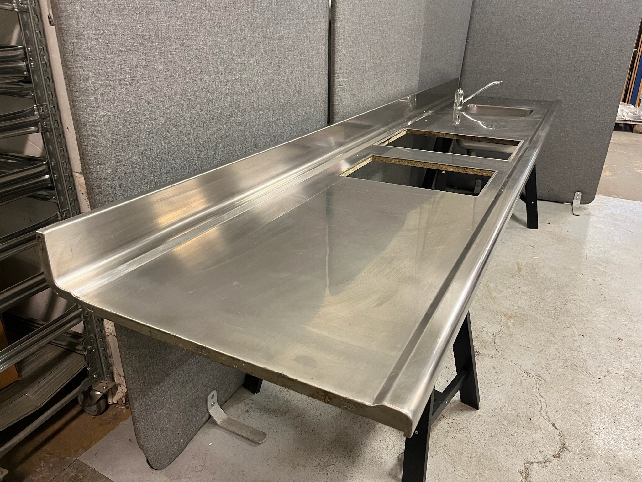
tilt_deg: -24.8
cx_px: 321
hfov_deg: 67.3
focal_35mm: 26
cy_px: 241
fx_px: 482
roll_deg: -1.4
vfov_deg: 53.1
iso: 160
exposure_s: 1/50
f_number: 1.6
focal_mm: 5.1
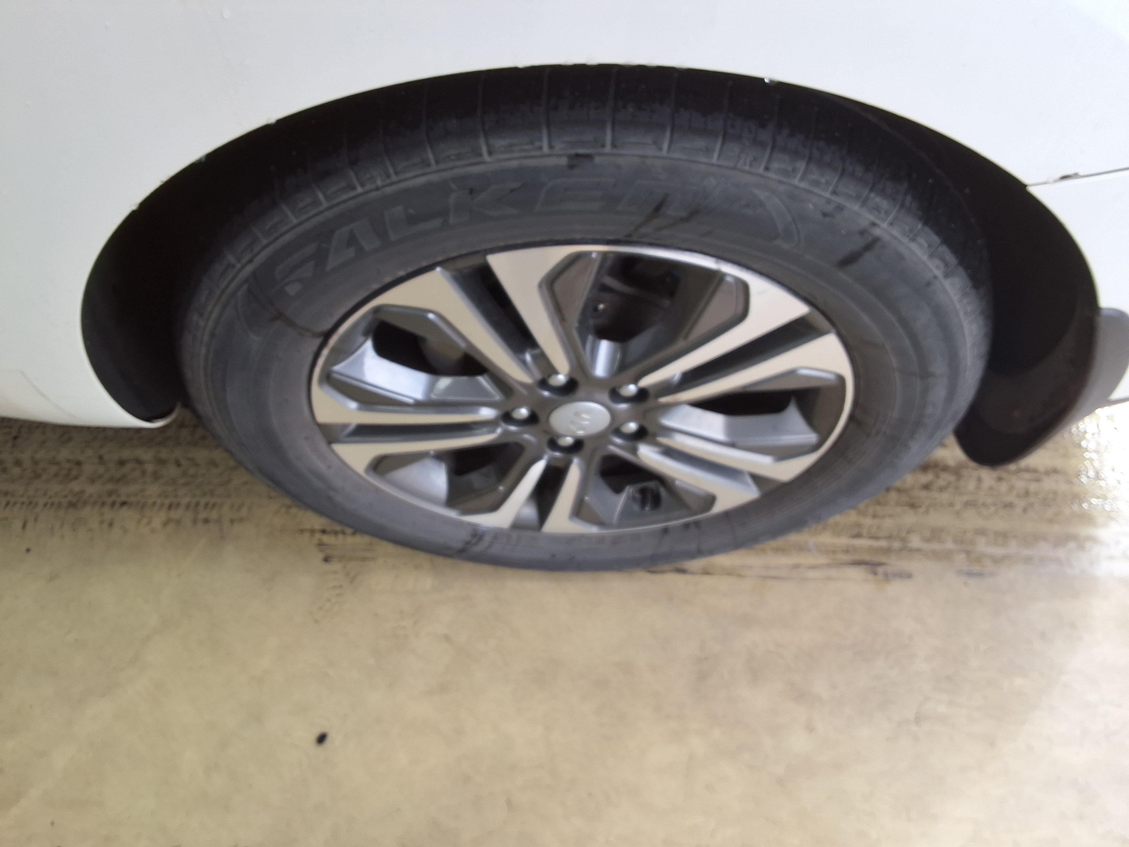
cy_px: 424
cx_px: 564
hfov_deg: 63.4
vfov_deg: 49.7
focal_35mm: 28
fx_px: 913
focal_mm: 2.91
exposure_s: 1/120
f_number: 1.9
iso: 32
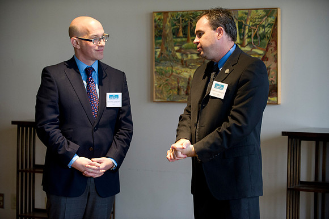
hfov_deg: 20.0
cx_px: 164
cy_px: 110
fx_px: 932
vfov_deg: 13.4
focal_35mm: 102
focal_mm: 102
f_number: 3.2
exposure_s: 1/100
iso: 2500
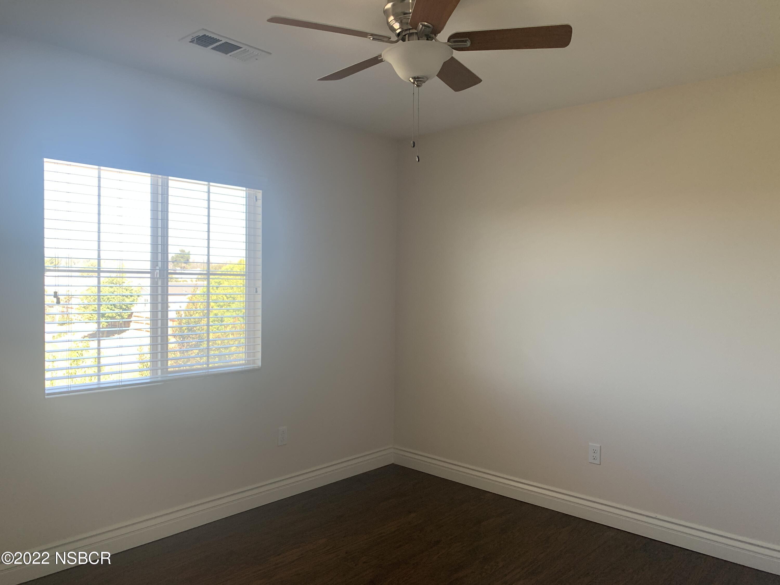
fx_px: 586
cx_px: 390
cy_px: 292
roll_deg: -1.5
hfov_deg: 67.3
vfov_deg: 53.1
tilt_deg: -1.0
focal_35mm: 26
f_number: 1.8
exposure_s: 1/121
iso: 80
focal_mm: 4.25
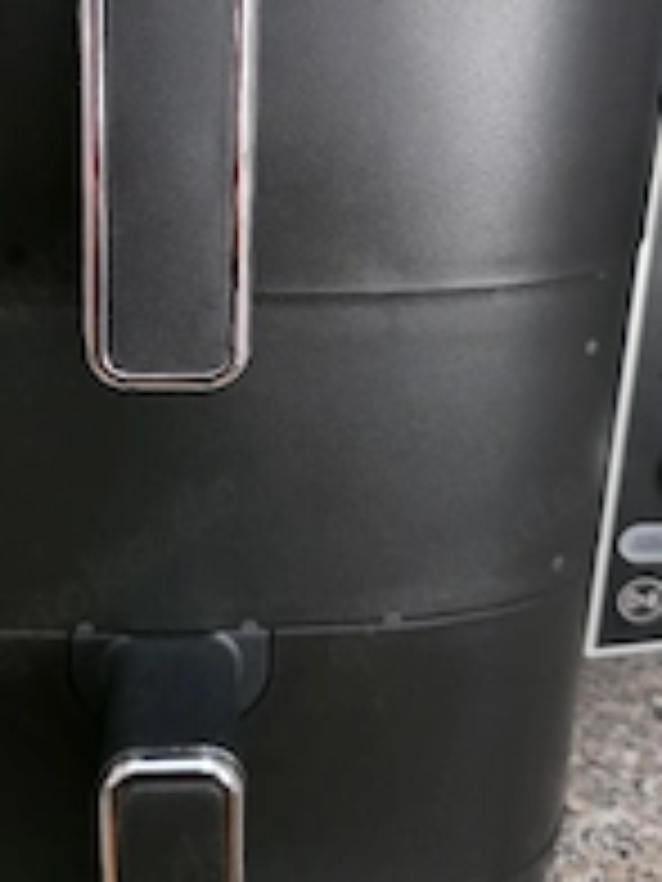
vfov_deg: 39.8
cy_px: 270
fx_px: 1198
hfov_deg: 30.6
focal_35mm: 47
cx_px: 207
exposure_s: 1/50.3
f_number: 1.7
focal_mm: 6.3
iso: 1600
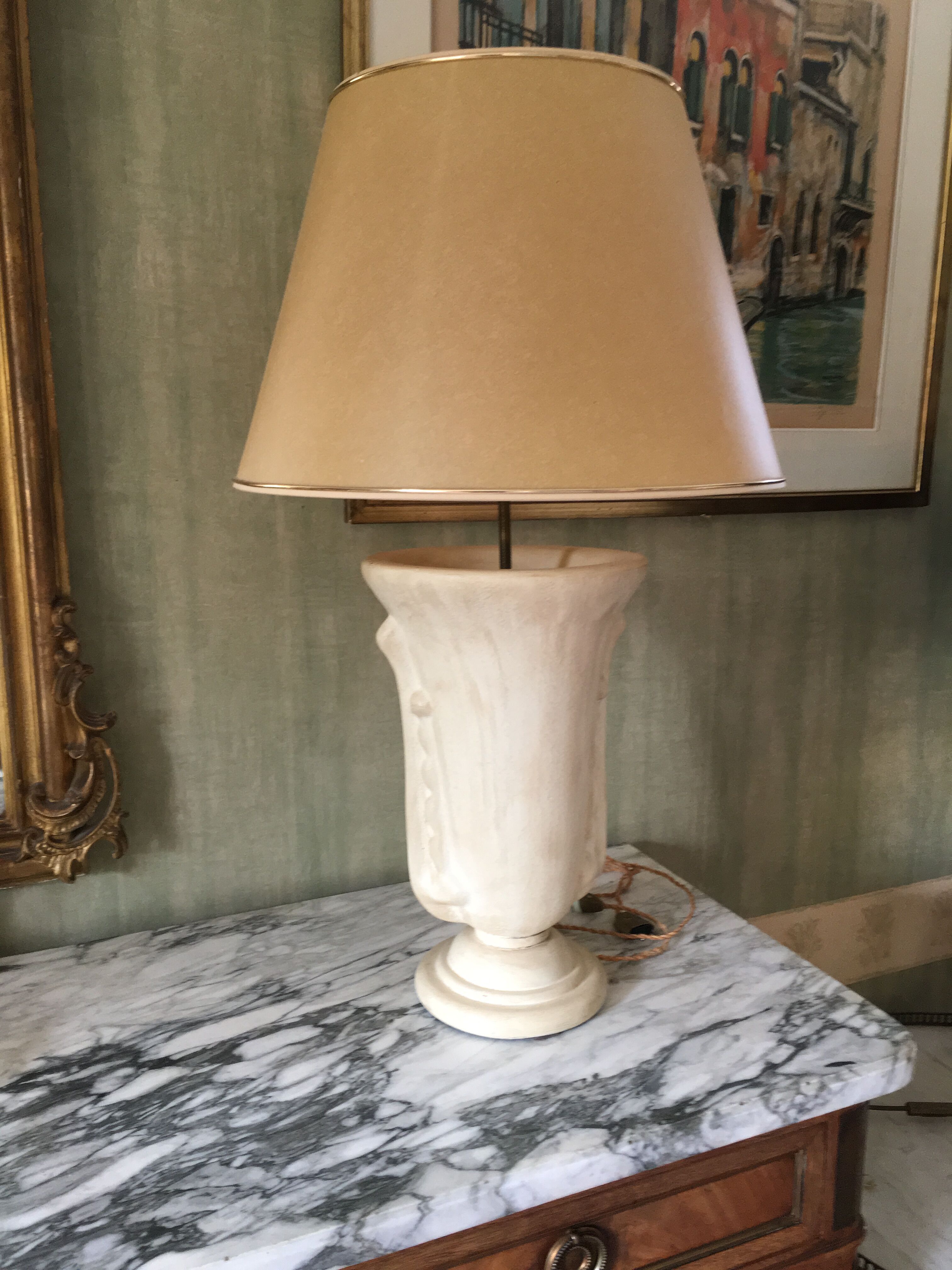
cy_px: 635
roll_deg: -0.6
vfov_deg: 61.7
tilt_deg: -11.0
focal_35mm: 29
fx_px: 1063
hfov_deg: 48.2
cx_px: 476
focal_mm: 4.15
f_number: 2.2
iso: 100
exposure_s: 1/33
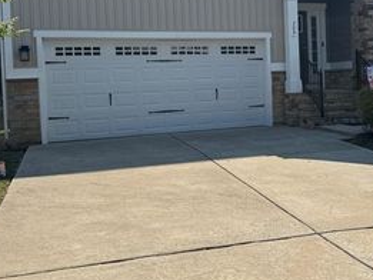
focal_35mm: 46
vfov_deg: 31.2
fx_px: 496
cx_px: 272
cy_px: 88
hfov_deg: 40.3
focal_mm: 6.76
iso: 80
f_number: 1.78
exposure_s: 1/4950
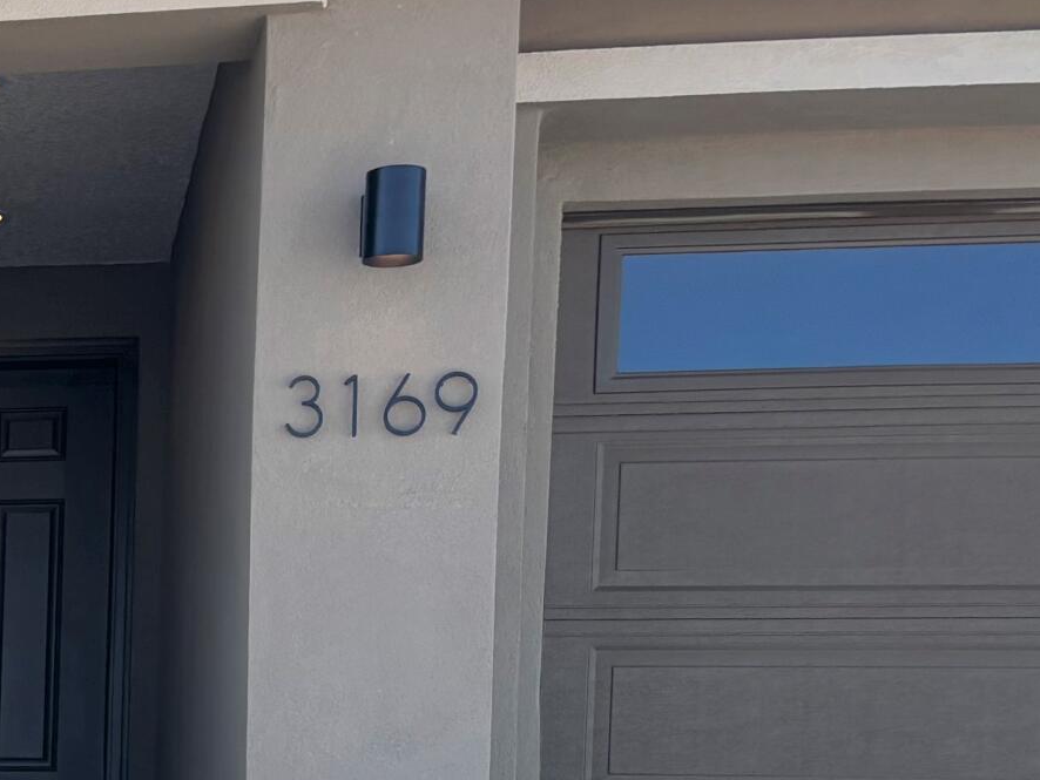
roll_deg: -3.0
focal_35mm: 88
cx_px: -651
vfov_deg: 16.1
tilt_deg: -0.6
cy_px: 955
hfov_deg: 18.8
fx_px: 2645
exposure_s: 1/1115
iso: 50
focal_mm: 5.96
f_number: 1.6
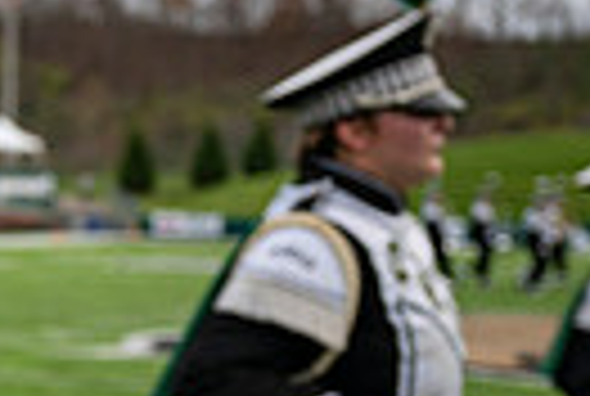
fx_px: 1741
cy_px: 286
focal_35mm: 106
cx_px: -545
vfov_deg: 13.0
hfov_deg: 15.7
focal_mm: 24
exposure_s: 1/500
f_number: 2.8
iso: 200
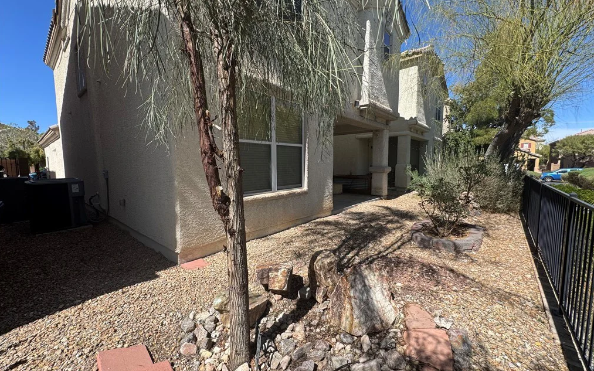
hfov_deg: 101.5
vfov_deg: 74.8
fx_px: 243
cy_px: 185
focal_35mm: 15
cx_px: 296
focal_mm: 2.22
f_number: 2.2
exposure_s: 1/1063
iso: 50
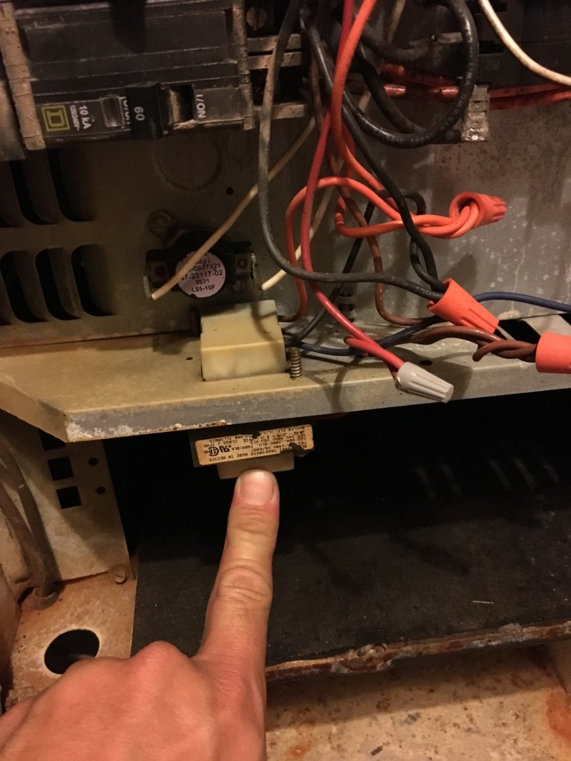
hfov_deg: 48.2
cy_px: 380
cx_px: 286
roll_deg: +3.7
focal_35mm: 29
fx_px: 638
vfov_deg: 61.6
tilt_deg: -30.6
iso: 1000
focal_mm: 4.15
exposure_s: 1/15
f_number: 2.2
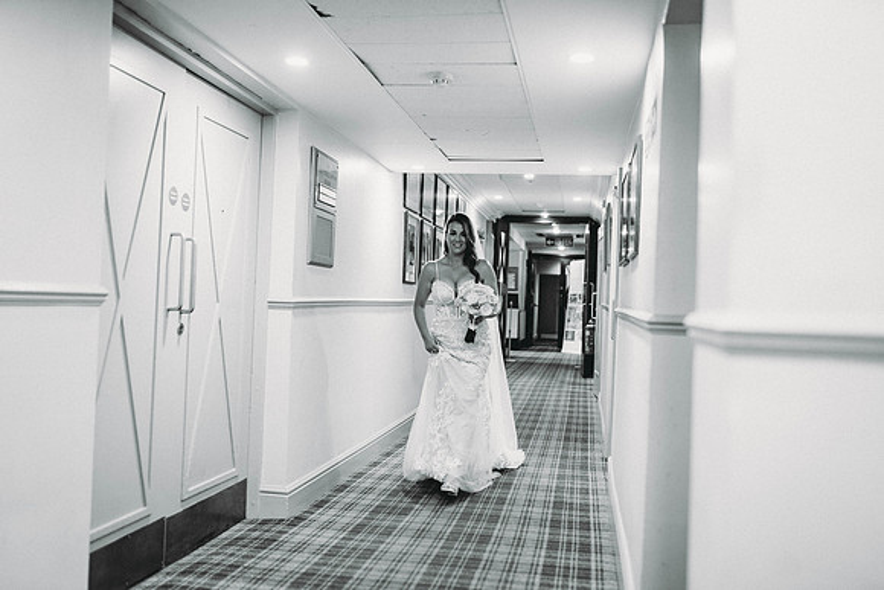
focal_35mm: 35
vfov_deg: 37.9
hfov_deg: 54.4
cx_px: 442
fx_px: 860
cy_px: 295
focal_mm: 35
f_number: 1.6
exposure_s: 1/160
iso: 320
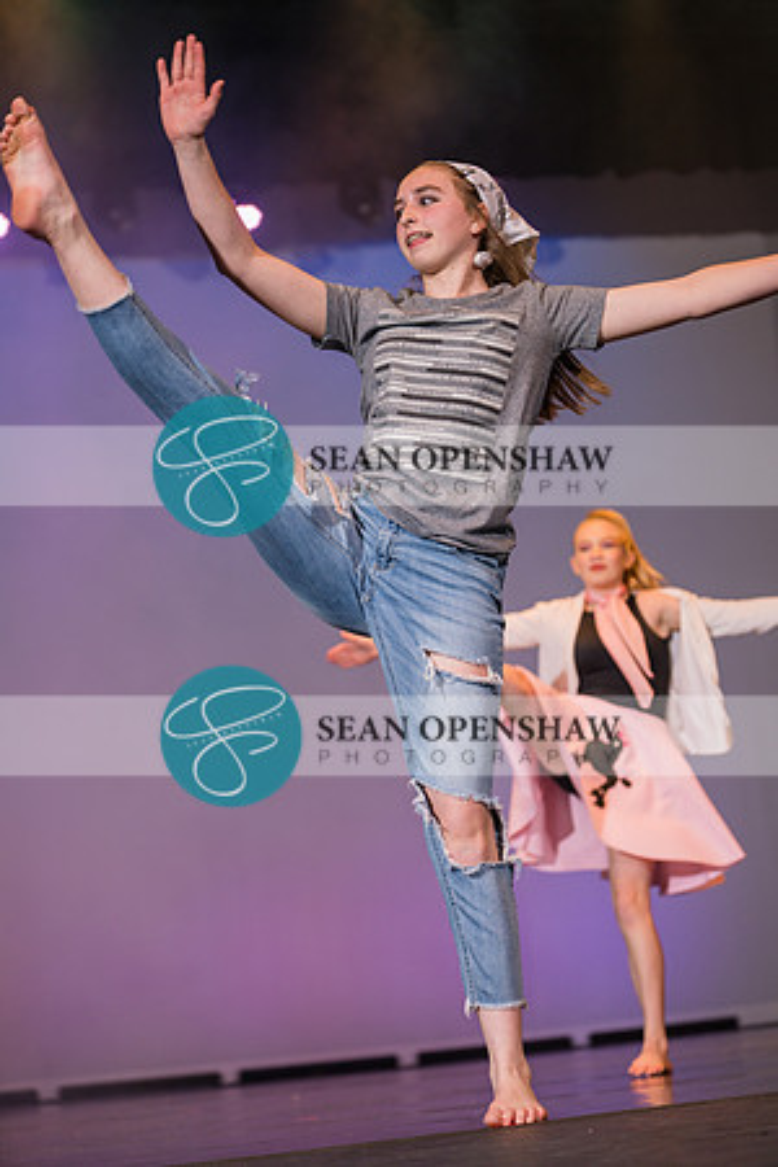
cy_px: 584
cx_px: 389
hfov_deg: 19.5
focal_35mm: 70
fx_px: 2269
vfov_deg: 28.8
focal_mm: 70
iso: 400
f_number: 2.8
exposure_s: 1/500
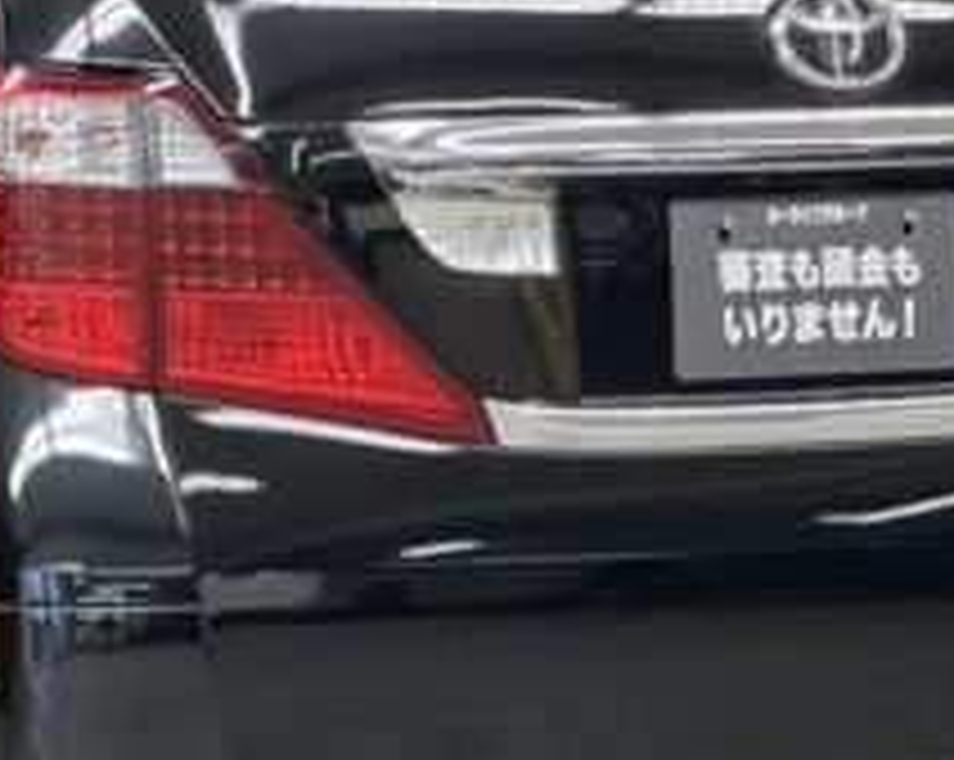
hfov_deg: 6.8
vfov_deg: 5.4
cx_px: -140
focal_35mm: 284
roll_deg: +0.2
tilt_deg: -1.0
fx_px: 8008
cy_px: 355
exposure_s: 1/50
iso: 320
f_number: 2.8
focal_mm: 9
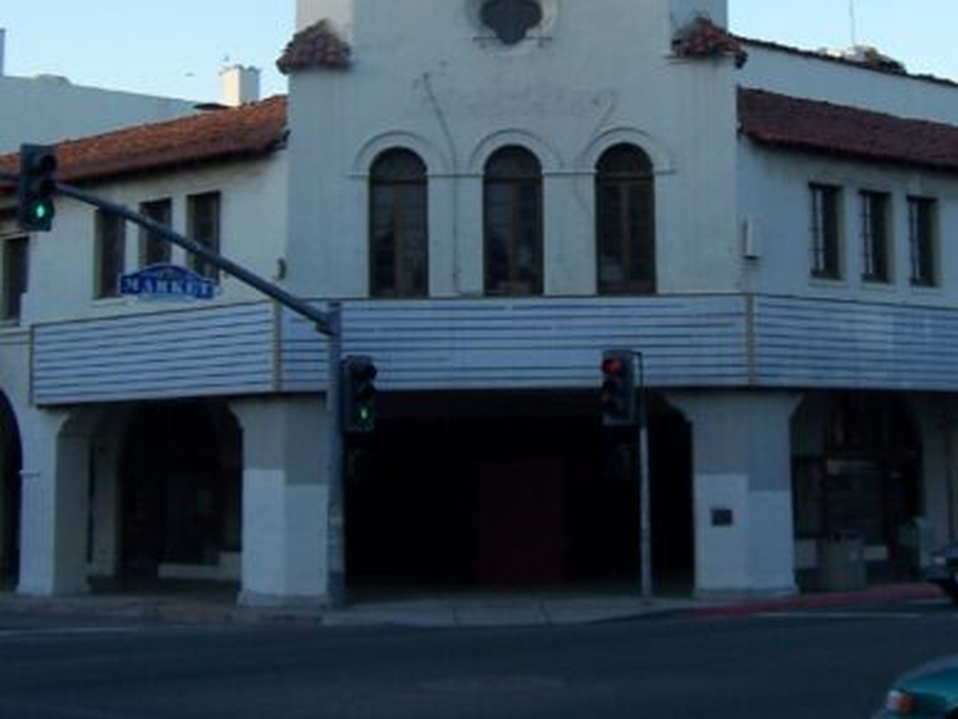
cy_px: 17
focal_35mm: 79
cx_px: 552
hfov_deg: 24.7
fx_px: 2187
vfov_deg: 18.2
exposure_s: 1/250
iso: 80
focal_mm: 6.7
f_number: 4
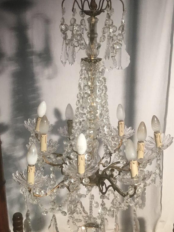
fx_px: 322
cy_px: 126
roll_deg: -1.9
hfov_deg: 30.2
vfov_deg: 39.6
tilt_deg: -19.2
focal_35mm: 48
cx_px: 95
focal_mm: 3.3
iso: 100
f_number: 2.4
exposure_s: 1/33
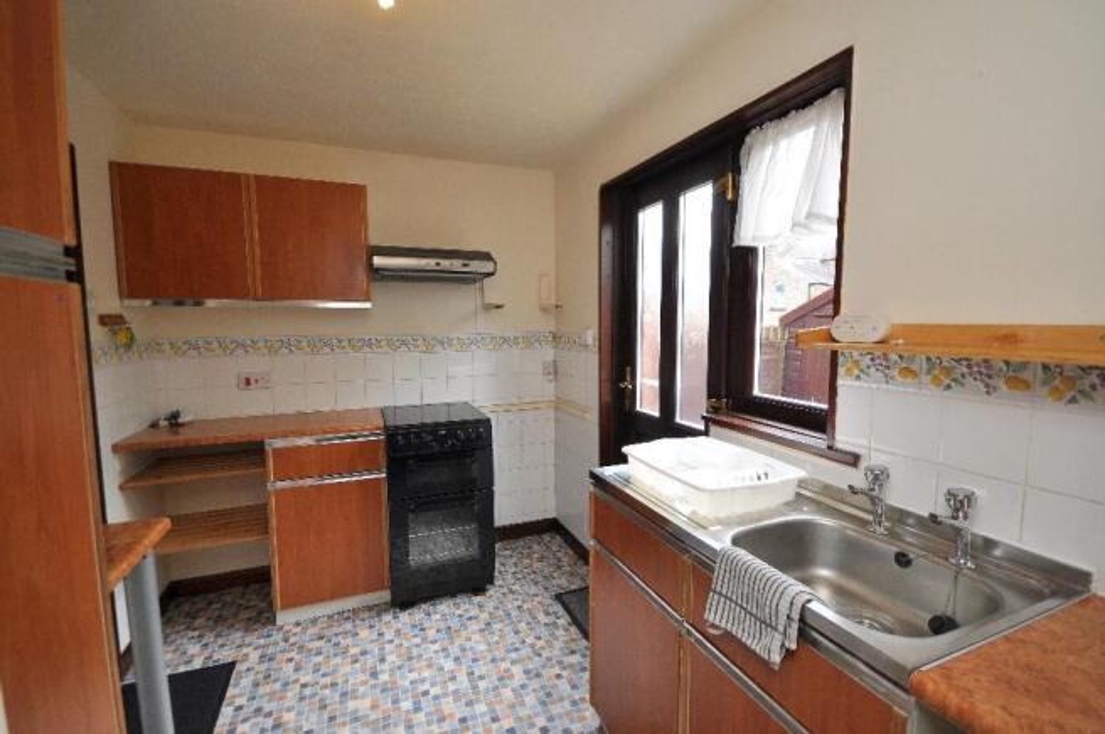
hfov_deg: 100.4
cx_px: 552
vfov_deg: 77.2
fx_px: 460
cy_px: 367
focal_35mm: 15
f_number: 4
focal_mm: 10
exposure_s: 1/60
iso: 200
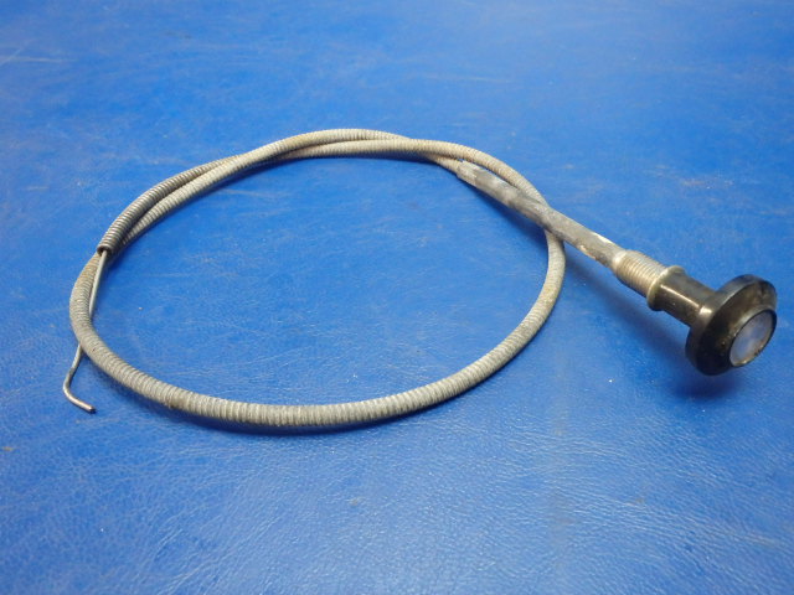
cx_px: 397
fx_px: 642
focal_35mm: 28
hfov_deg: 63.4
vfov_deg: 49.7
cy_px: 298
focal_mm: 5
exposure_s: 1/30
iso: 800
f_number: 3.9
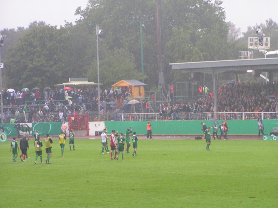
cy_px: 104
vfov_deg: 9.5
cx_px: 139
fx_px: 1261
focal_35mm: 157
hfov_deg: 12.6
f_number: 3.5
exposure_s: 1/100
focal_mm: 24
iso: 200
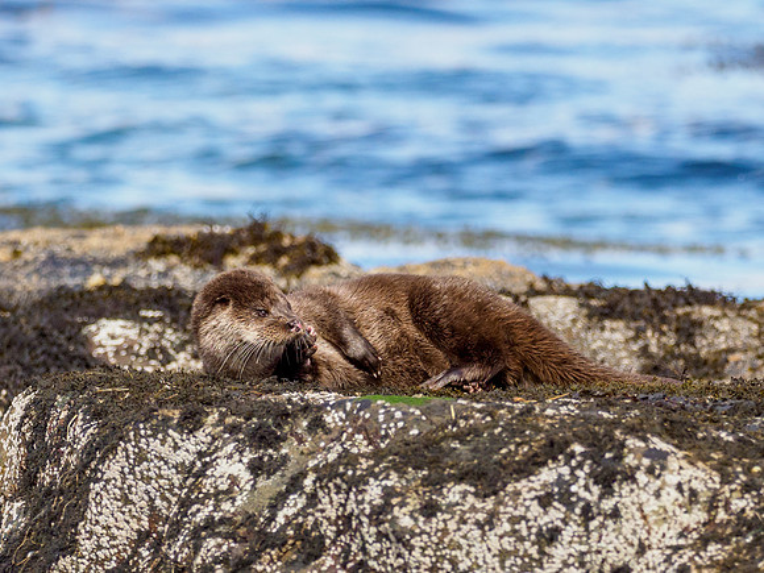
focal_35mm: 1191
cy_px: 297
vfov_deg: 1.2
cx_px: 356
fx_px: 26286
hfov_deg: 1.7
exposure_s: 1/2000
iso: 500
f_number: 4
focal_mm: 300
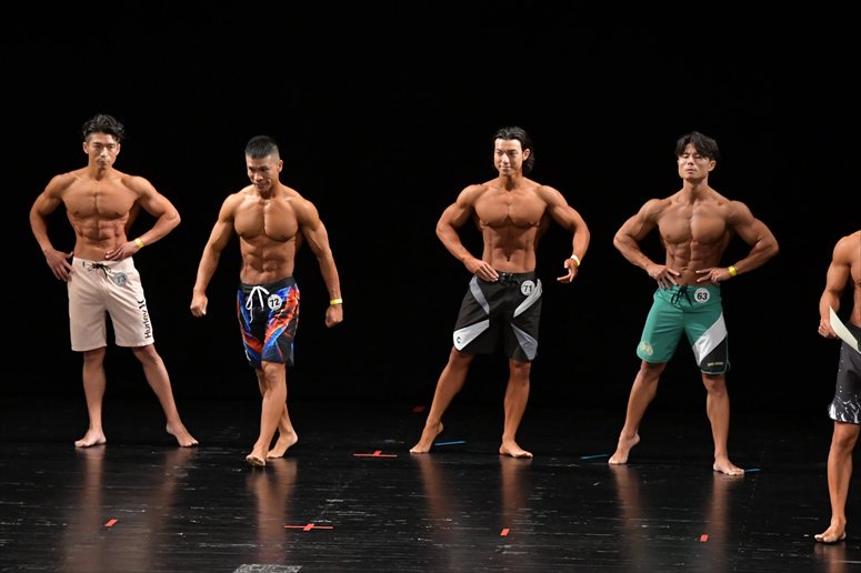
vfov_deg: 6.3
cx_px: 430
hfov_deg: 9.5
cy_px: 286
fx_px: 5187
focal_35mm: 217
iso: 3200
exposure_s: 1/400
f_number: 5.6
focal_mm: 145
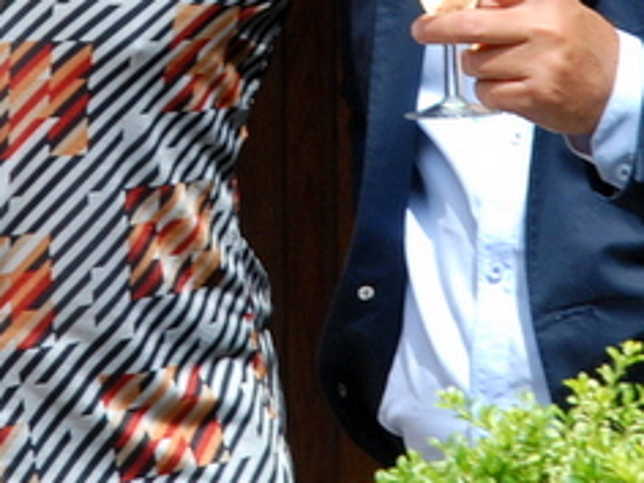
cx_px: 55
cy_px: -115
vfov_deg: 3.0
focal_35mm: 494
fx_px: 9190
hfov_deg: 4.0
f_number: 11
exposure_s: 1/160
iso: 320
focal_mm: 112
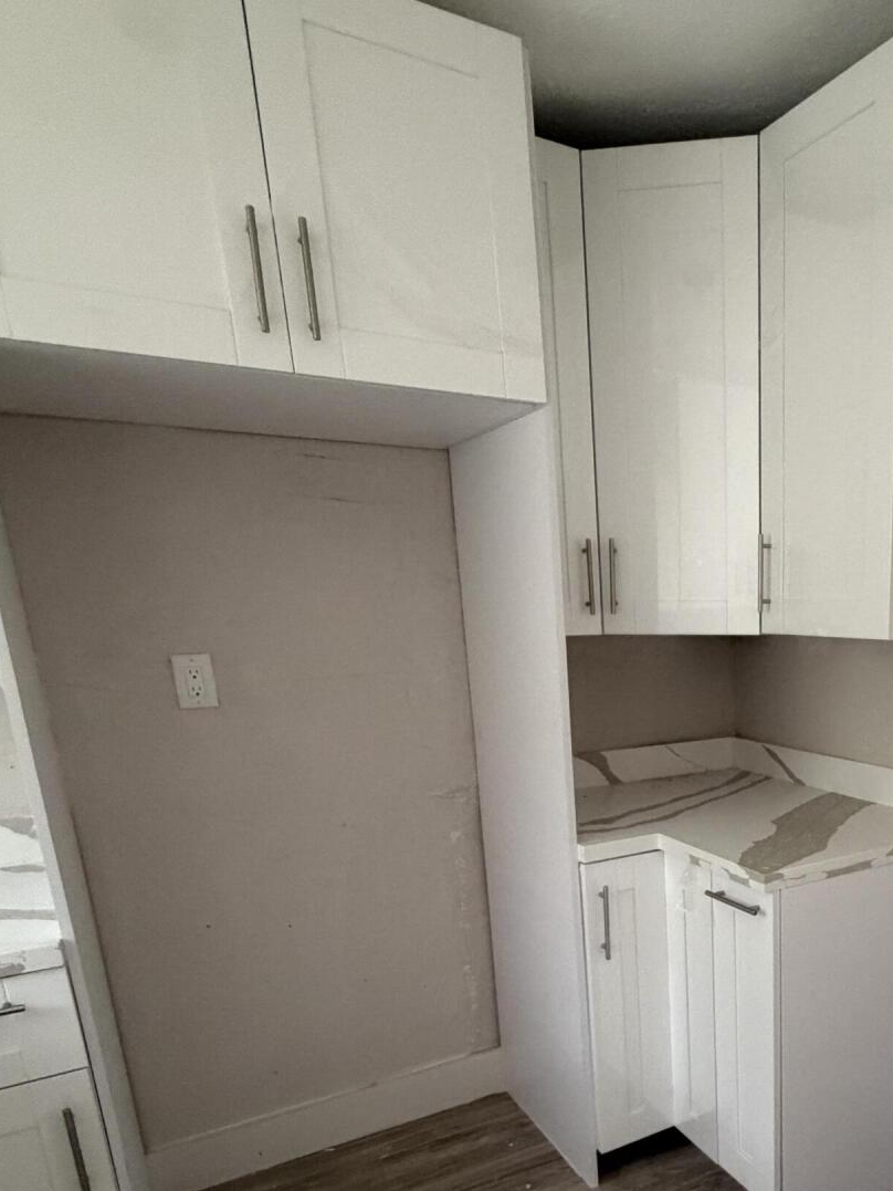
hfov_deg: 48.8
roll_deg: -0.1
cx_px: 761
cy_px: 840
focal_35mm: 26
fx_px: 894
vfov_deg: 64.6
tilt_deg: -14.2
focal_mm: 2.22
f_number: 2.2
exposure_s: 1/60
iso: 500
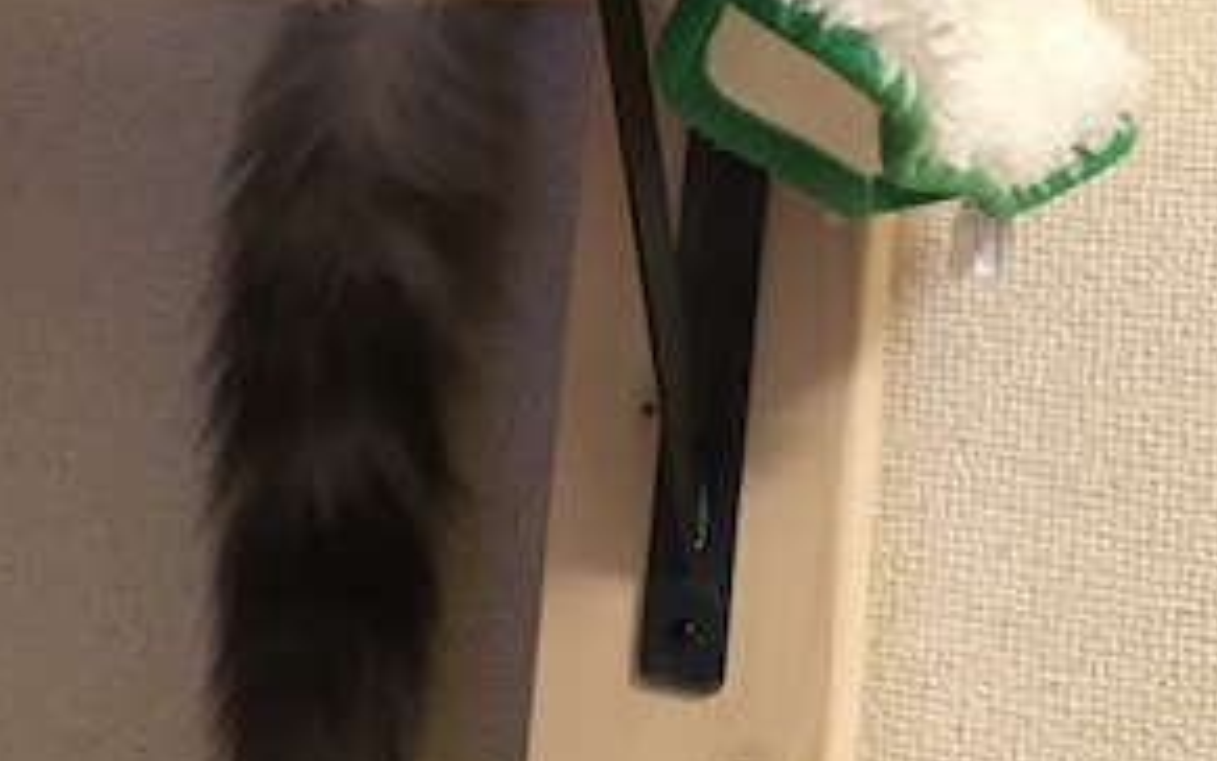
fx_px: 2455
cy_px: -123
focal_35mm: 74
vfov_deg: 16.9
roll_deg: -9.2
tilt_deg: +14.2
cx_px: 205
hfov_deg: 27.2
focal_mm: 4.15
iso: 200
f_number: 2.2
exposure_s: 1/17
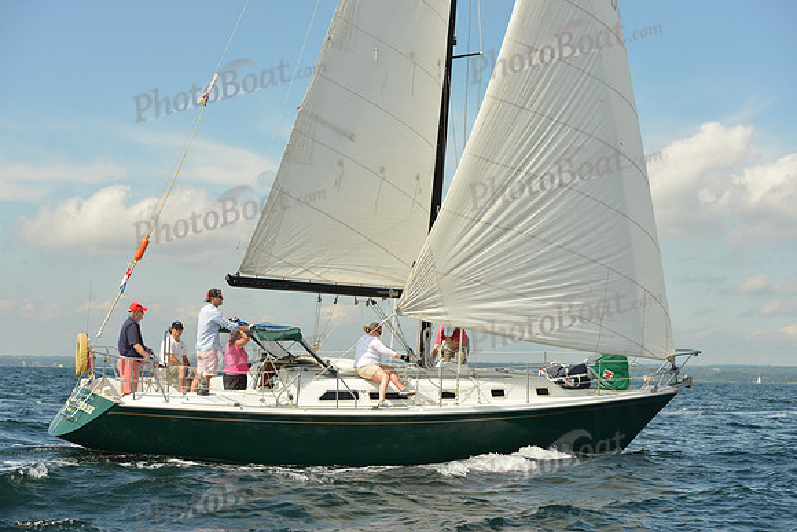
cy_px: 266
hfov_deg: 28.8
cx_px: 398
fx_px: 1550
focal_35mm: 70
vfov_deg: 19.5
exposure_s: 1/1250
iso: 320
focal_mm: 70
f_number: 7.1
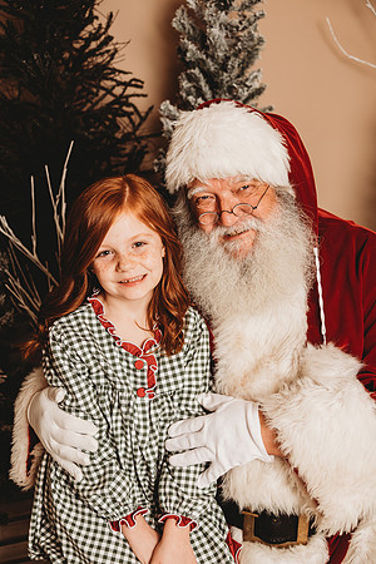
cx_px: 188
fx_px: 721
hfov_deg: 29.2
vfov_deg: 42.7
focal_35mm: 46
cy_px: 282
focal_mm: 46
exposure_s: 1/160
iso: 100
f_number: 4
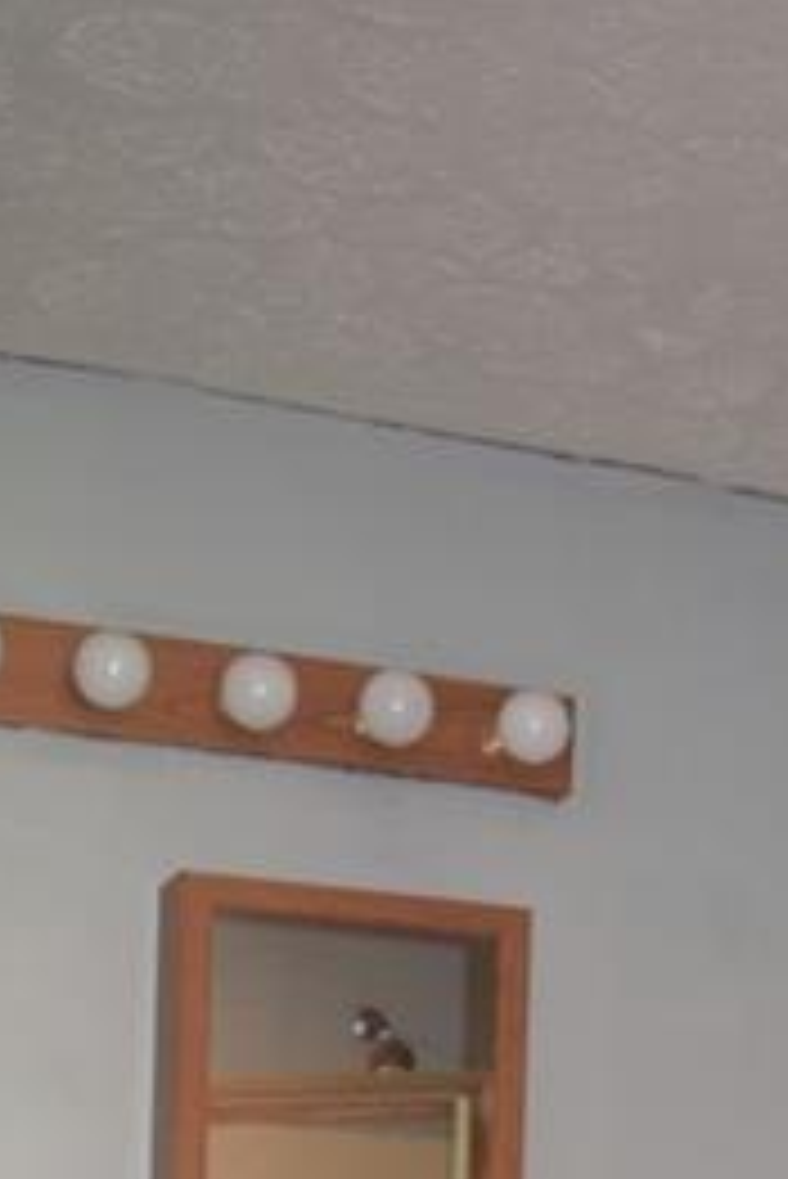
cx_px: 770
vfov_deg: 22.2
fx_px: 2590
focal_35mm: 79
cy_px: 1647
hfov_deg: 17.0
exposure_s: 1/60
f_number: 3.5
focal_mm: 18
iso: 900
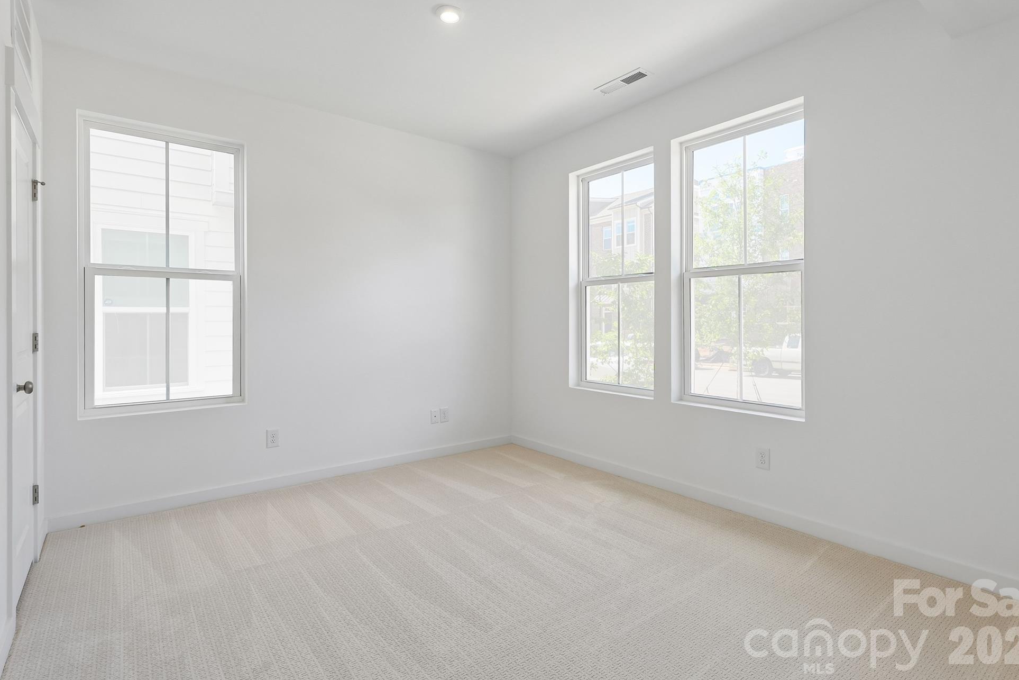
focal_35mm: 17
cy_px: 322
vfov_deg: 70.4
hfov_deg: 93.3
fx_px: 481
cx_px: 521
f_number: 8
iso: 800
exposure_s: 1/125
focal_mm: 16
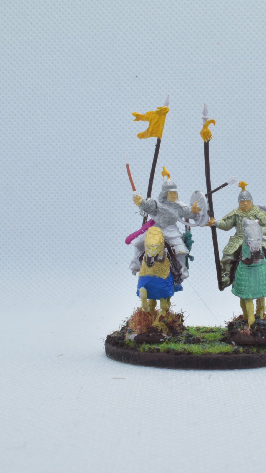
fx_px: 800
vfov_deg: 32.9
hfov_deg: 18.7
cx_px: 204
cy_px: 237
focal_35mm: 64
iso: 800
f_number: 22
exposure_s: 1/60
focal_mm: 27
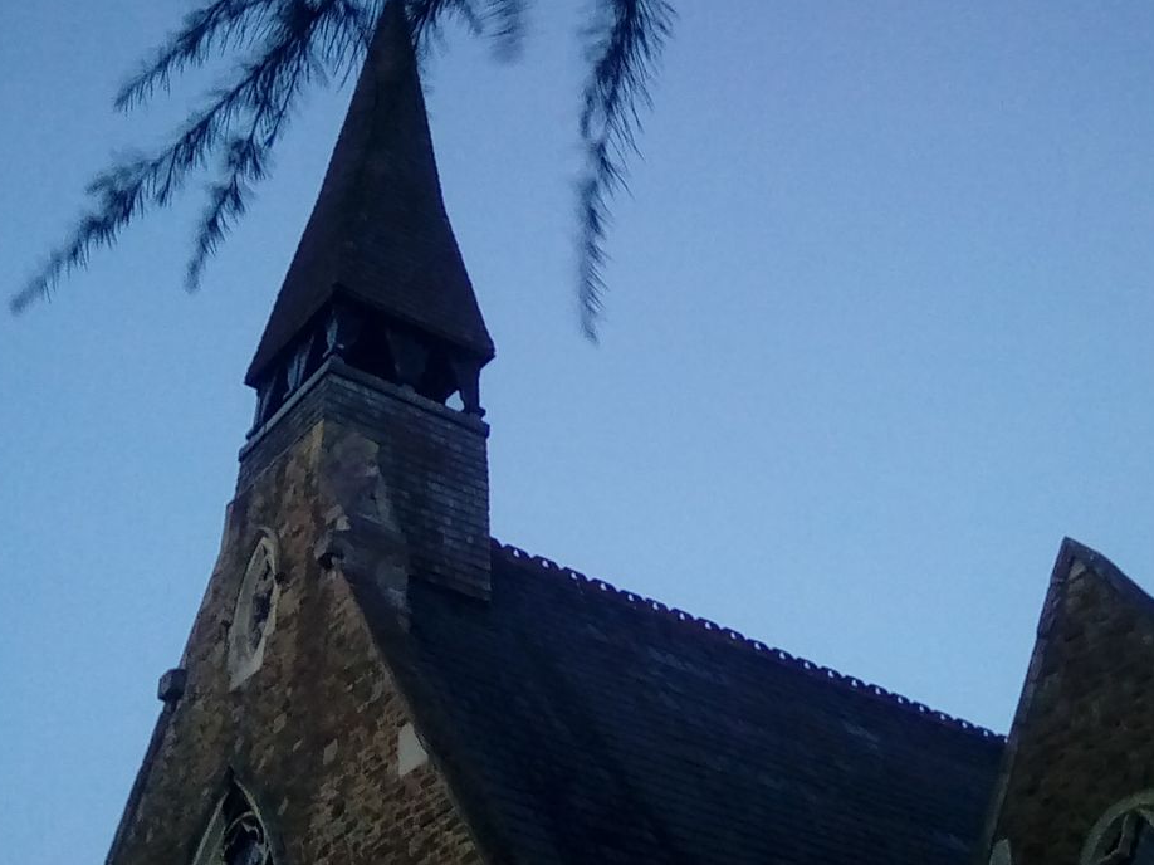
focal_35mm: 51
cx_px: 596
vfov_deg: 28.5
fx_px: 1700
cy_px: 415
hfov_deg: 37.5
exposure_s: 1/33.3
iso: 118
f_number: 2.8
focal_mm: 3.1
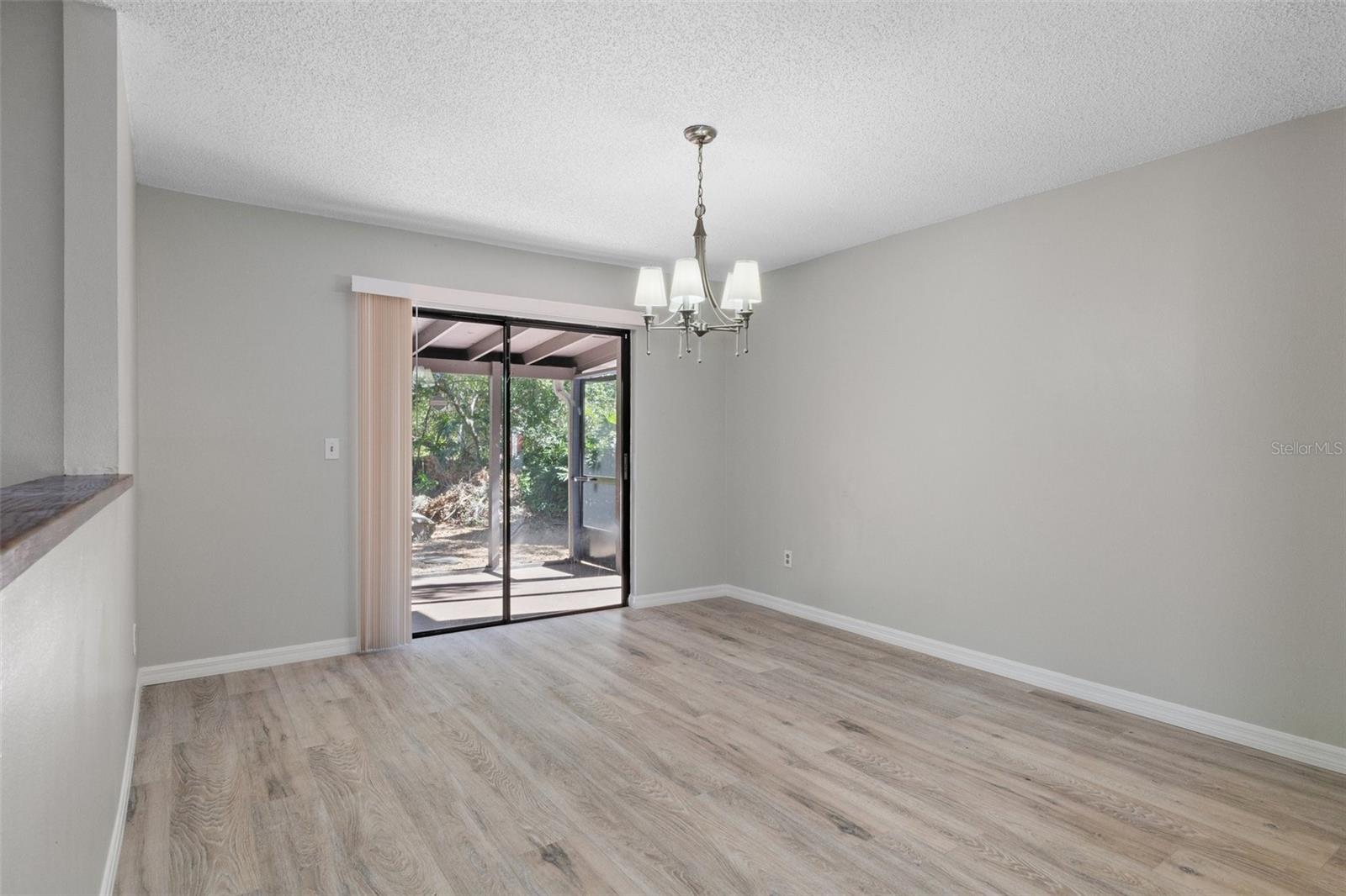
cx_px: 673
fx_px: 673
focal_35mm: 18
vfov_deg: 67.4
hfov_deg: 90.0
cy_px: 448
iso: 320
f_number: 8
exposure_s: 1/1.67
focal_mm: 12
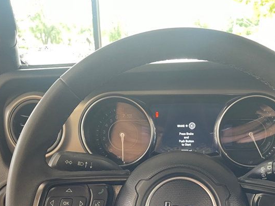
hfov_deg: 37.9
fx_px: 397
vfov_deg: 28.0
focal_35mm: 50
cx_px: 175
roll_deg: +0.2
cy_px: 188
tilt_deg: -19.2
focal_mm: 4.2
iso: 125
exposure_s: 1/60
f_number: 1.6
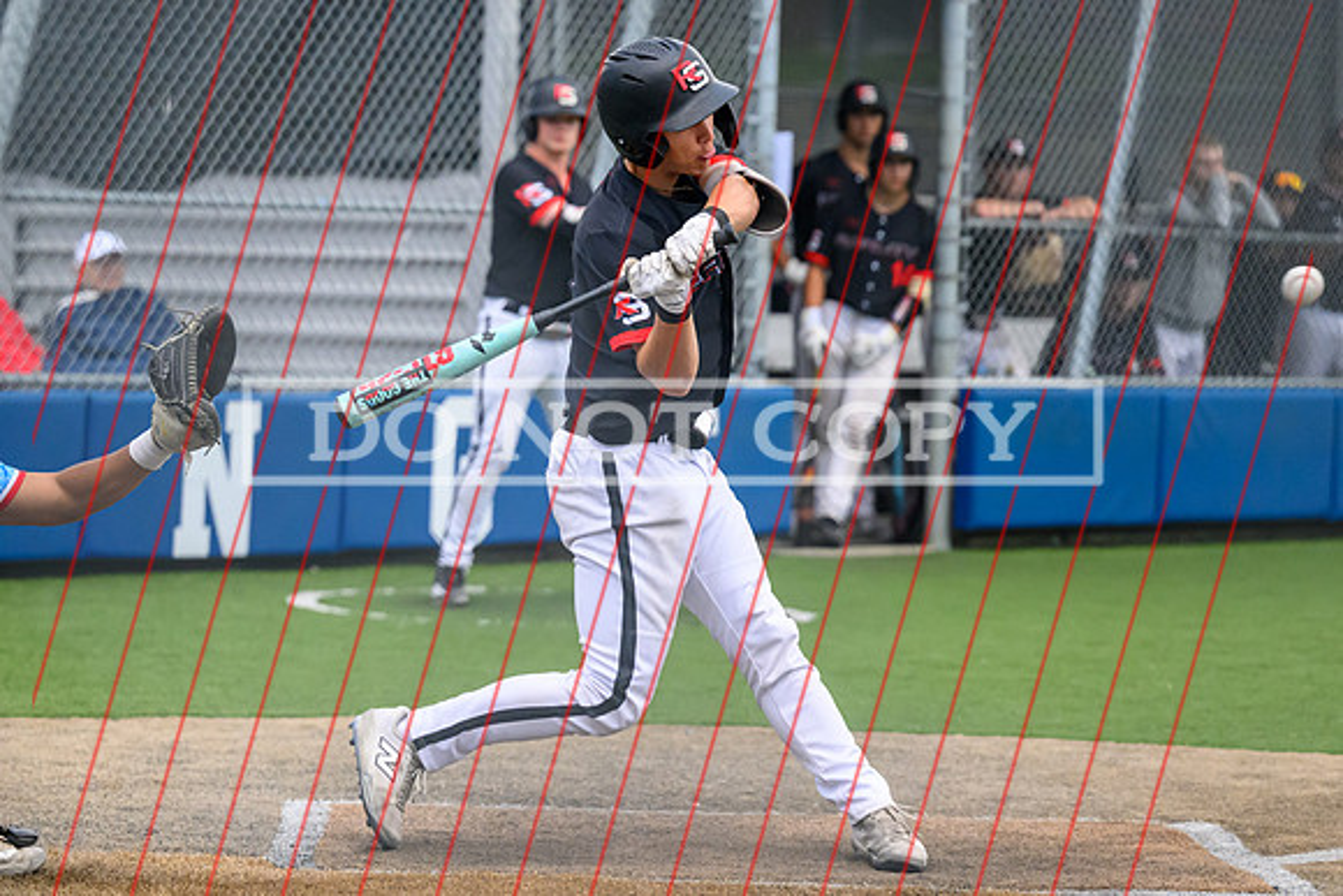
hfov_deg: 13.8
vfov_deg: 9.2
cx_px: 626
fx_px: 5552
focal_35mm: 149
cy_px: 381
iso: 3200
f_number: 2.8
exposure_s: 1/3200
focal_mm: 104
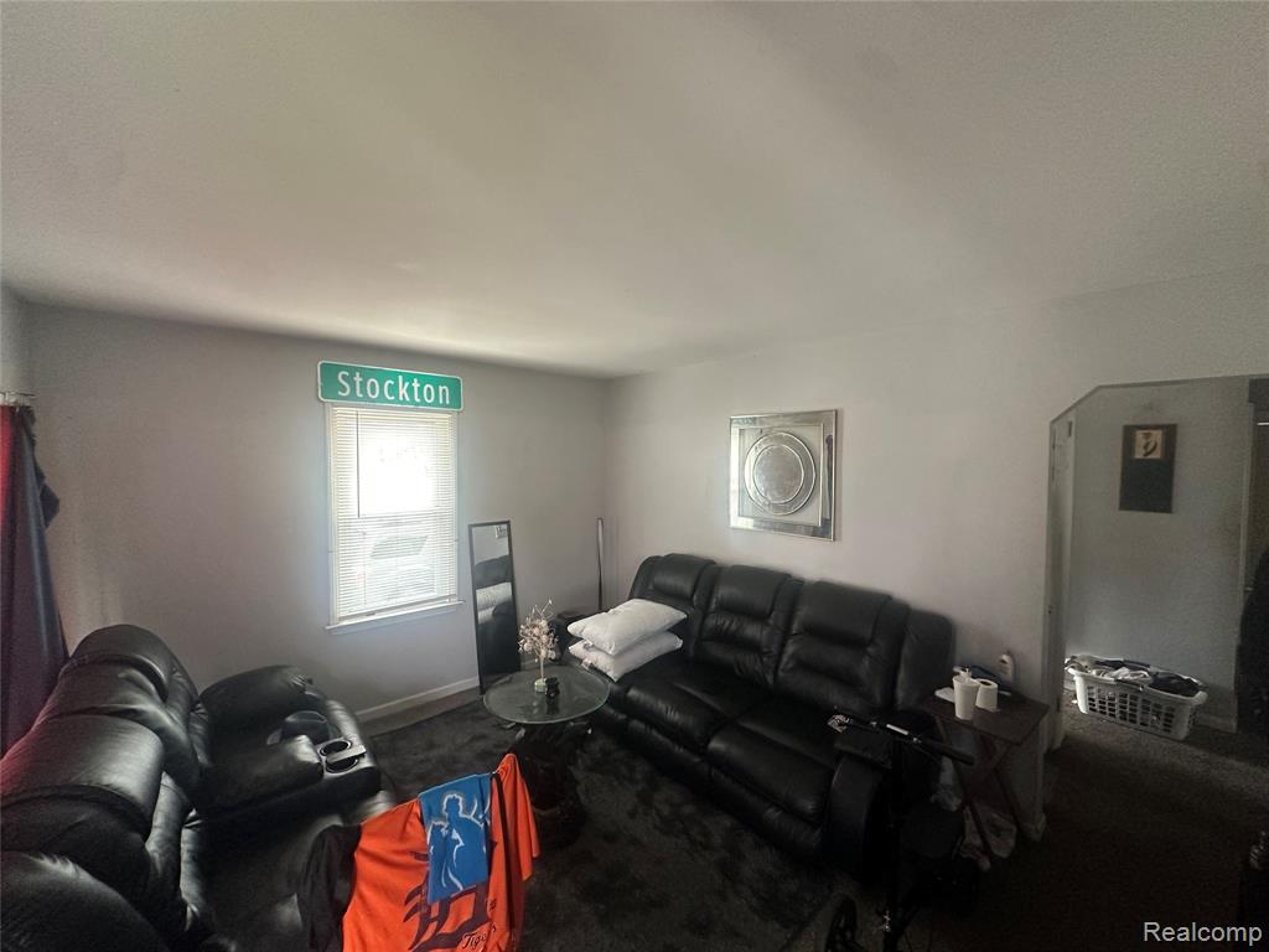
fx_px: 513
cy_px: 476
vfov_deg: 85.7
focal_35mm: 14
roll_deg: -0.4
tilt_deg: -2.0
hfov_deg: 102.1
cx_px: 634
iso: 320
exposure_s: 1/120
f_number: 2.2
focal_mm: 2.22
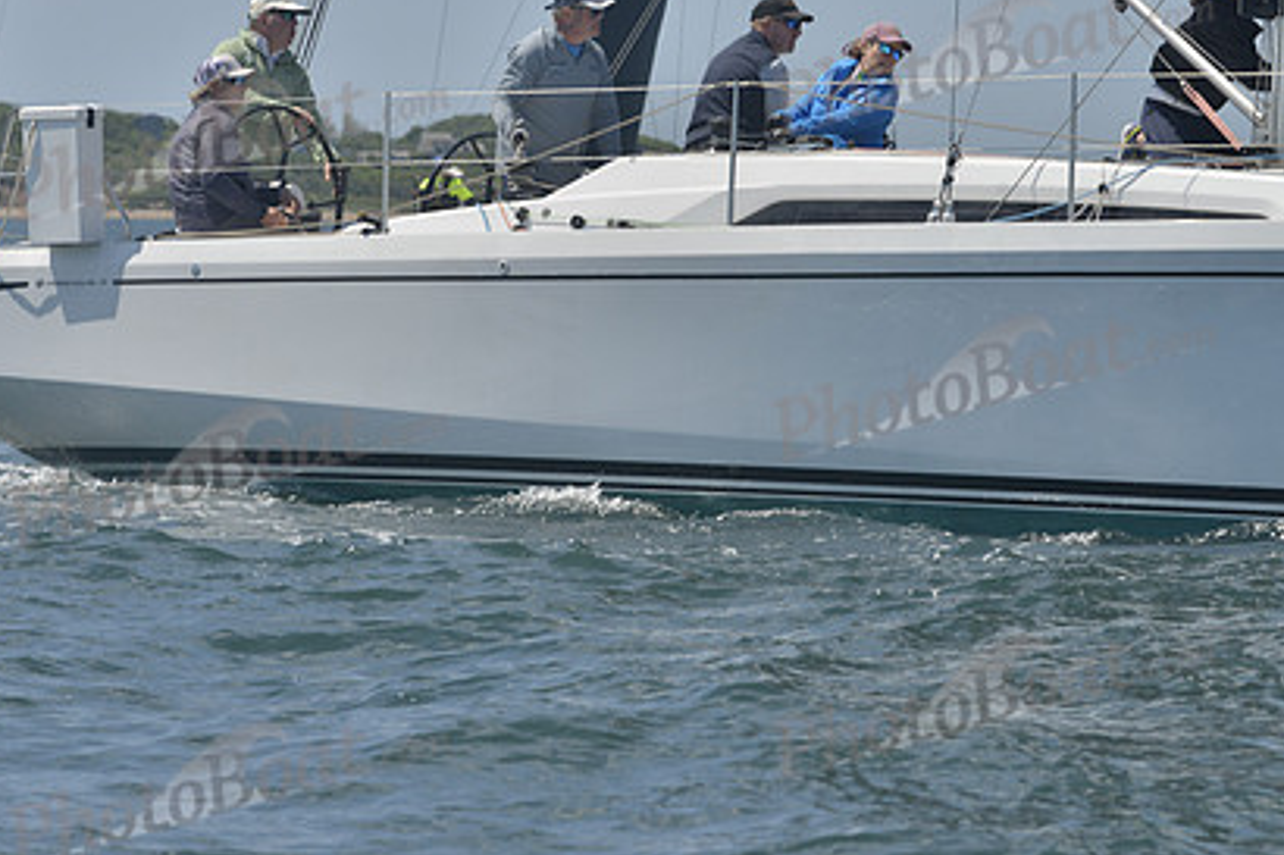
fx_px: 10089
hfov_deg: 7.3
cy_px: 262
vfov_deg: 4.9
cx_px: 614
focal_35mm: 283
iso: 280
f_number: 10
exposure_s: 1/800
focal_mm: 200
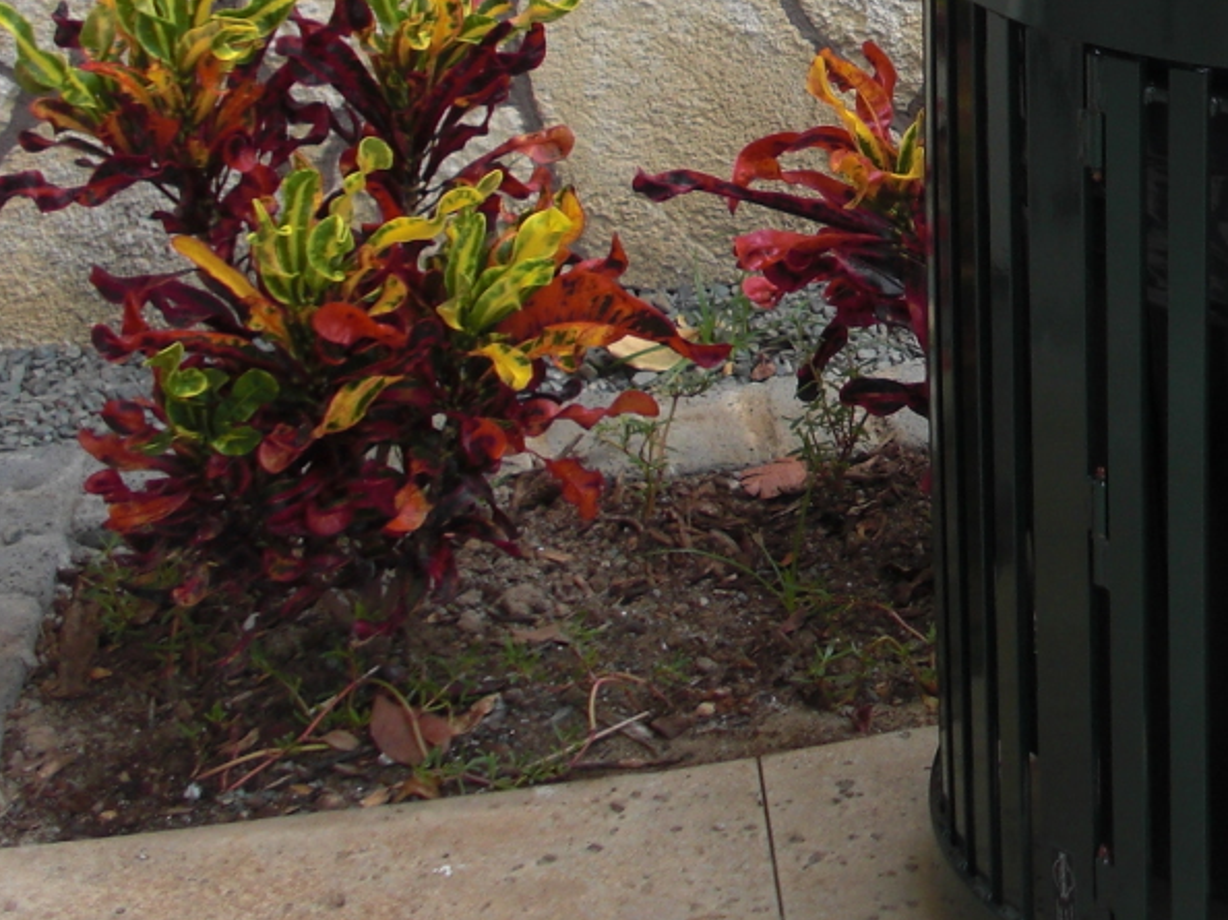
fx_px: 3440
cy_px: 21
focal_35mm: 97
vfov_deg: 15.0
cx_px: 1402
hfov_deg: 19.3
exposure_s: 1/200
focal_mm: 6.3
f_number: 2.8
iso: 50
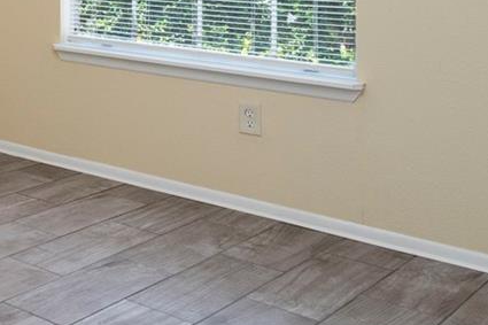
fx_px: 867
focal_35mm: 64
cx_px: -257
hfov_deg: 24.2
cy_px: -80
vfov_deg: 19.8
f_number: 16
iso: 1000
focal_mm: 17
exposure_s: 1/80
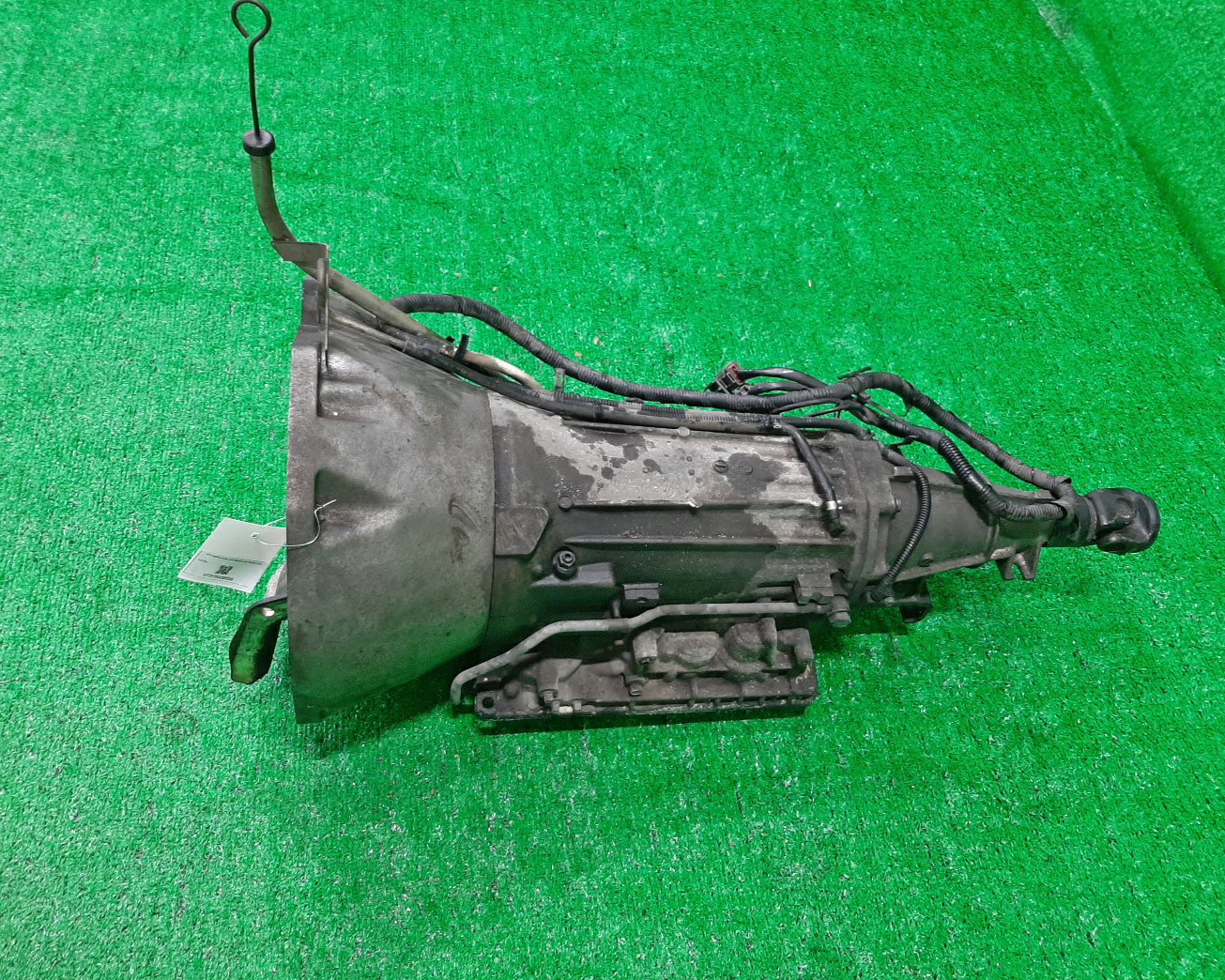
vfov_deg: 51.5
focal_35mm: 28
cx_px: 627
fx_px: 1015
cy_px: 490
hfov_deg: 62.2
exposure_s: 1/50
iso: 137
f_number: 1.7
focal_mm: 3.93
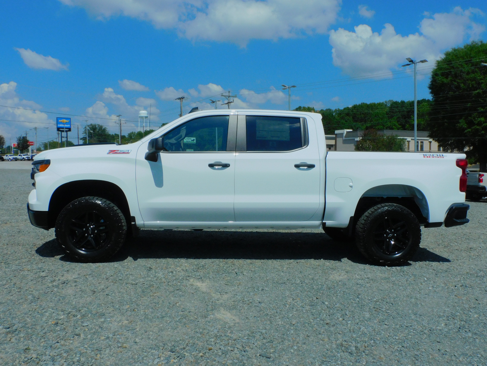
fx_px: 422
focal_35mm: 30
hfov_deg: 60.0
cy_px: 183
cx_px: 244
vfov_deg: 46.8
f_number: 8
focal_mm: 5.4
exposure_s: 1/1250
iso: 125
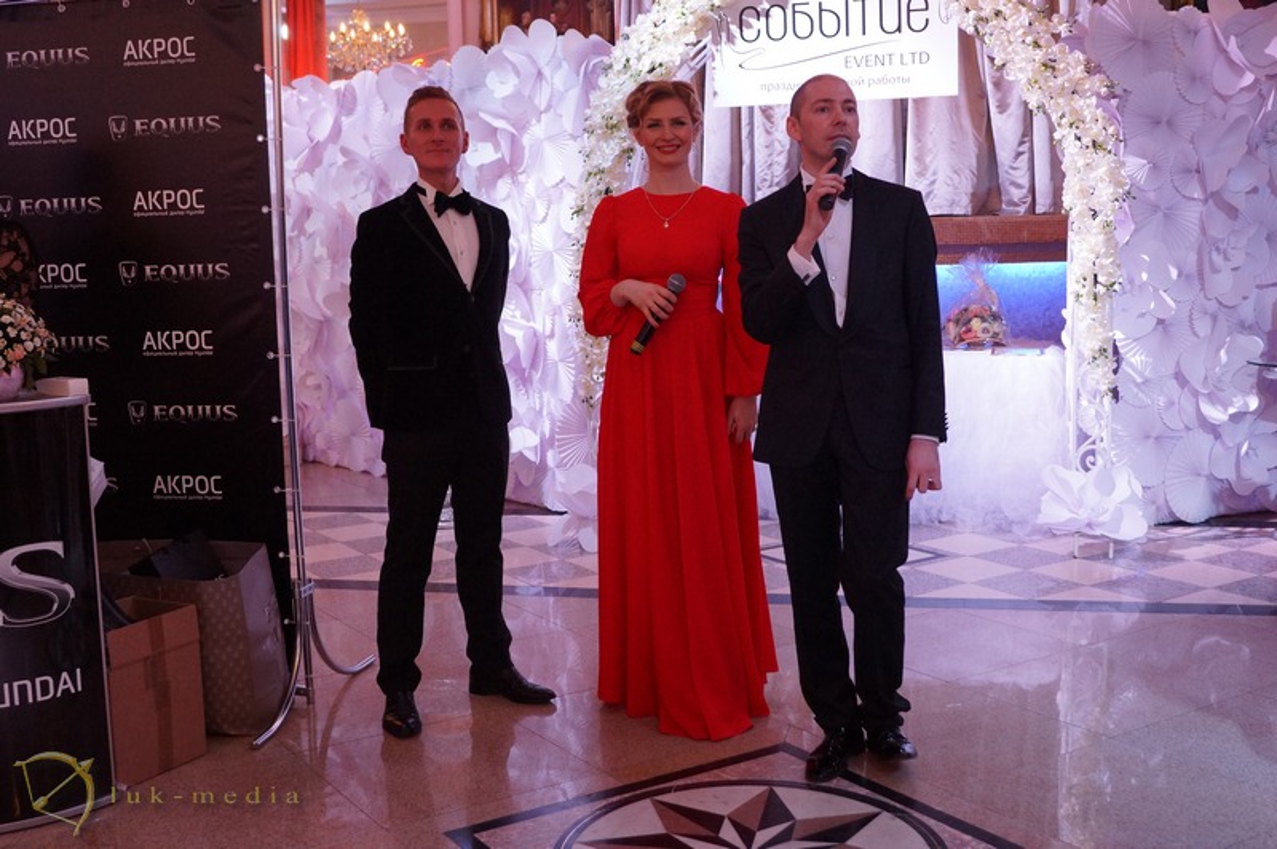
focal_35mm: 39
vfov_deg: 34.2
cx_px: 638
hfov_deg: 49.6
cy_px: 424
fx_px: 1382
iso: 640
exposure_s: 1/60
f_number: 4.5
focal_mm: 26
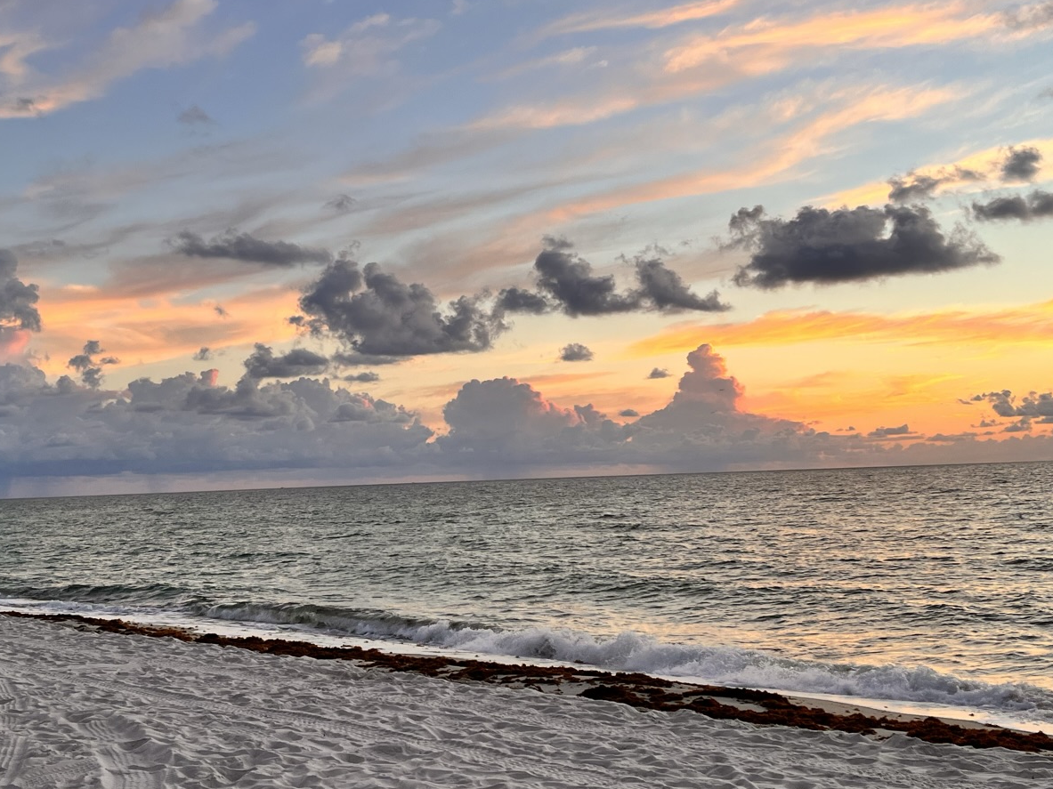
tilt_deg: +2.6
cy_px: 403
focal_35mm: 45
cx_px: 474
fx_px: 1369
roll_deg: +2.2
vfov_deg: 32.2
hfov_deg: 42.0
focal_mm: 5.1
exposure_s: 1/350
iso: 50
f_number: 1.6
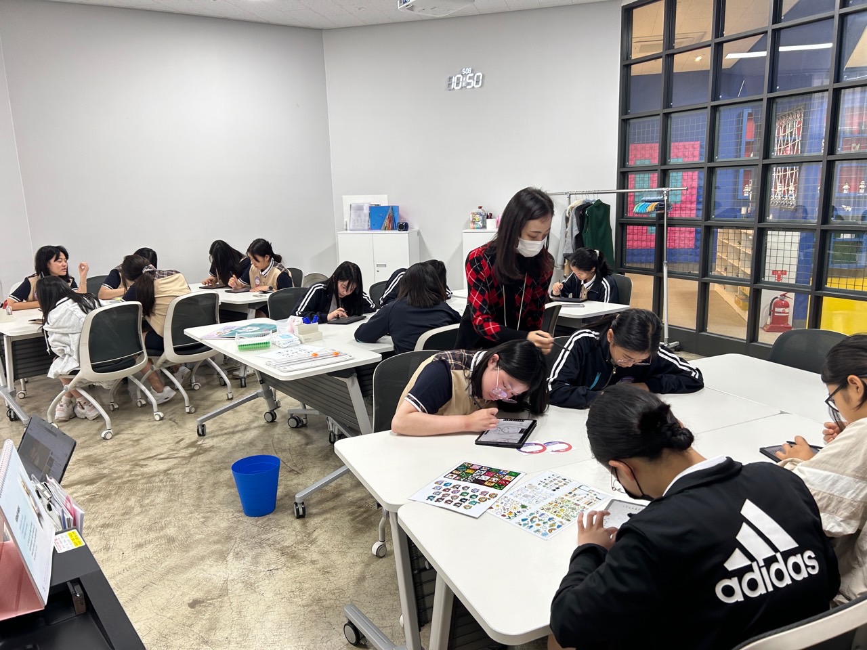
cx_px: 434
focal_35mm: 26
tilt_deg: -10.4
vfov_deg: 53.1
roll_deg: +1.4
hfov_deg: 67.3
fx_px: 651
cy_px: 325
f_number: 1.5
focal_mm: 5.7
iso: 80
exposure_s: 1/60
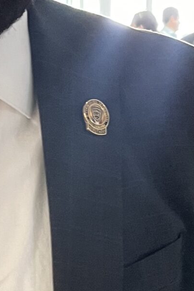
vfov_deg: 17.8
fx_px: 930
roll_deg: +0.9
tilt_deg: -5.8
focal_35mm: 115
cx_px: -51
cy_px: 123
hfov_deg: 11.6
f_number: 1.6
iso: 400
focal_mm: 5.1
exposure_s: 1/40
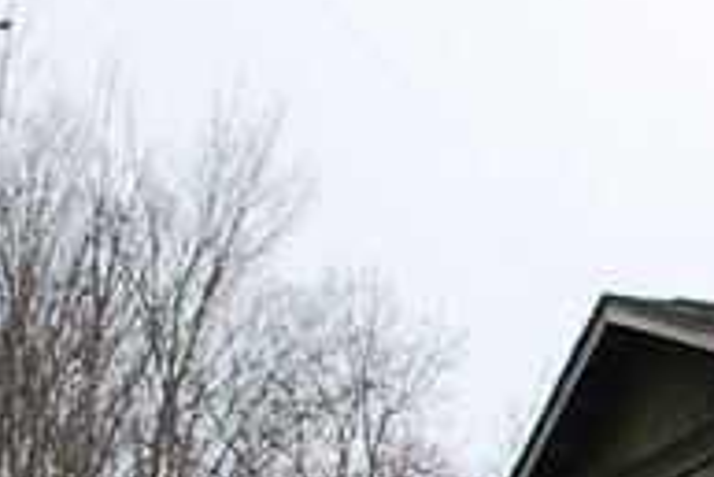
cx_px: 1822
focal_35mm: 168
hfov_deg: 10.3
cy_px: 954
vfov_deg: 7.8
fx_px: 3334
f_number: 5
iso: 200
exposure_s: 1/100
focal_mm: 20
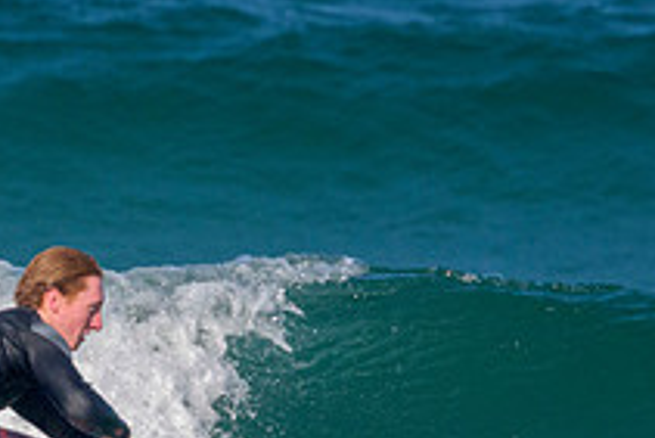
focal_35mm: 3011
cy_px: 351
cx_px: 250
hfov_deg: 0.7
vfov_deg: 0.5
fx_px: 54819
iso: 1250
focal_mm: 800
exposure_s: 1/2000
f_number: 11
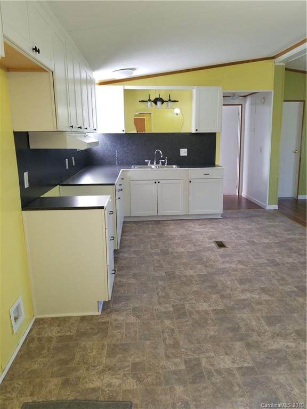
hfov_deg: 53.1
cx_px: 154
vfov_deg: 67.3
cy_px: 204
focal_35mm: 26
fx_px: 307
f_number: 1.7
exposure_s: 1/60
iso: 100
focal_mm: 4.25
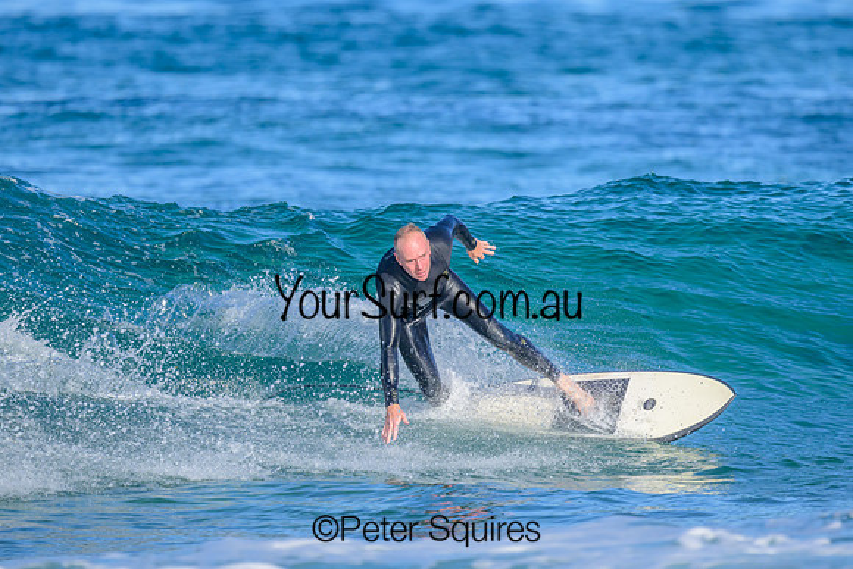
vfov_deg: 1.4
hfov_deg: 2.0
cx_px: 423
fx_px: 23926
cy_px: 210
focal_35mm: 1010
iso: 450
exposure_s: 1/2000
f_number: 6.3
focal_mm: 800
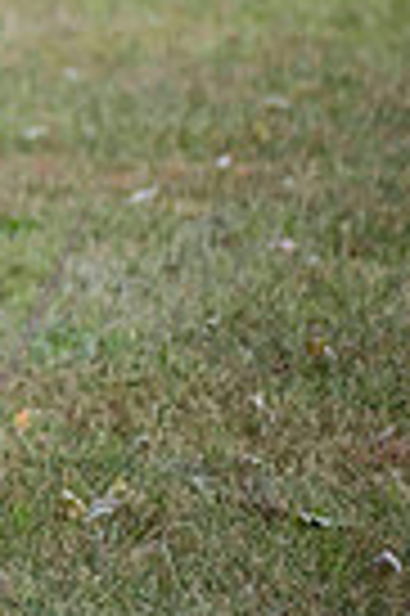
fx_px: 5823
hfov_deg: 3.9
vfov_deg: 6.0
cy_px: -70
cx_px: -815
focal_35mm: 340
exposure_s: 1/640
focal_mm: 80
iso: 400
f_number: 3.2
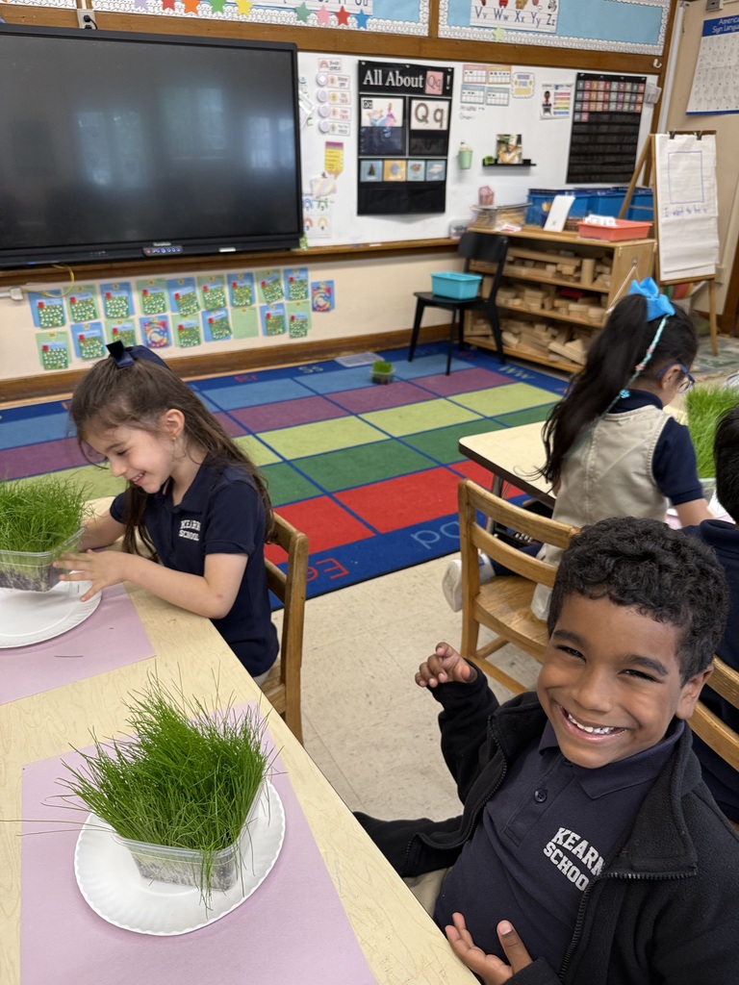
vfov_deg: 71.6
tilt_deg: -25.0
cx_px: 370
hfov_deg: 56.8
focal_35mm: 24
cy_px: 492
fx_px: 683
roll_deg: +0.5
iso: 160
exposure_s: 1/60
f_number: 1.78
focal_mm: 6.76
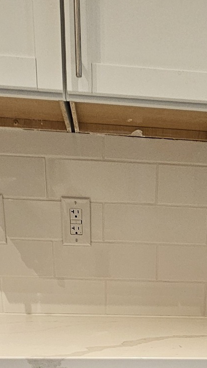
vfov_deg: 36.8
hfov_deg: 26.7
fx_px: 430
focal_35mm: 44
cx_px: 157
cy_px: 430
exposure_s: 1/60
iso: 200
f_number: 2.2
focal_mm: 2.2
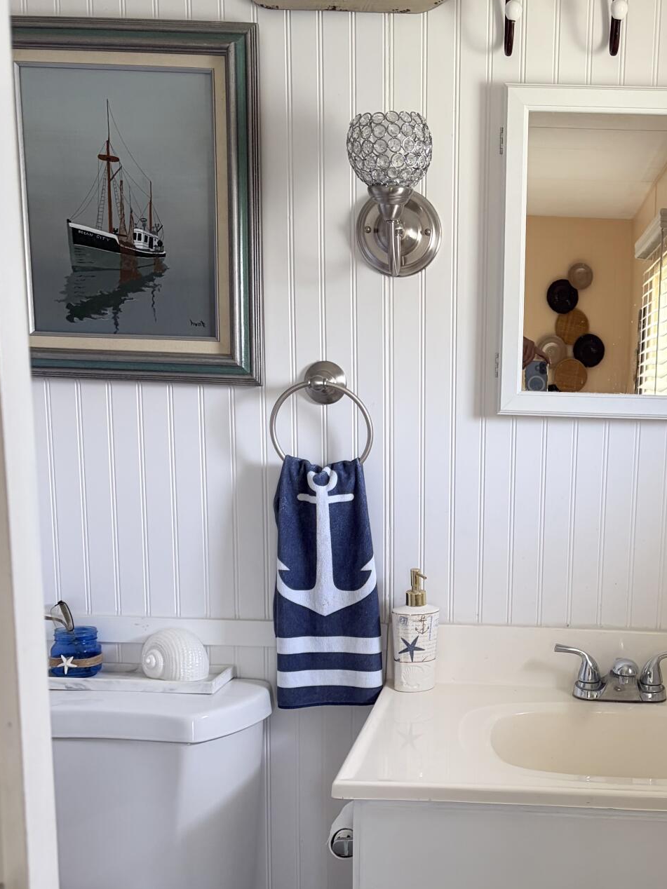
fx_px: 1053
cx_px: 499
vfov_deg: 45.2
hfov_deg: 34.4
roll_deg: -1.2
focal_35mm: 41
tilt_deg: -10.3
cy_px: 578
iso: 125
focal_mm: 5.96
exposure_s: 1/72
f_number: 1.6
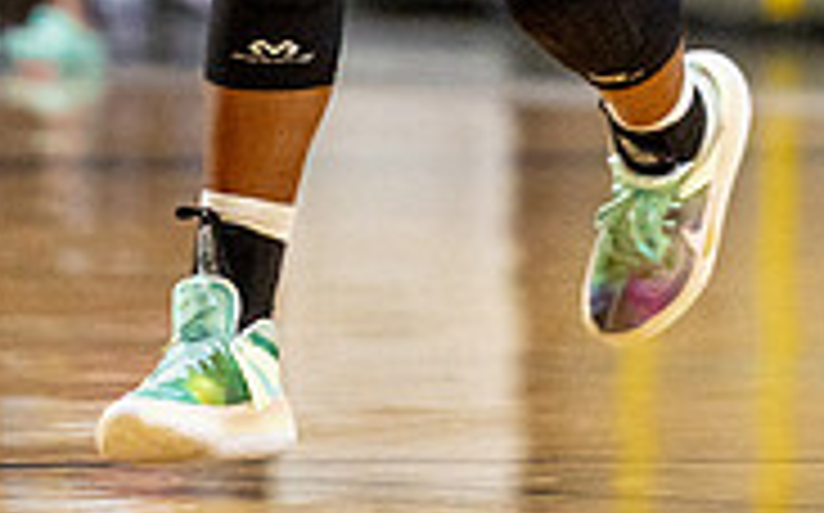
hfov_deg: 2.4
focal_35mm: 873
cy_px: -540
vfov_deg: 1.5
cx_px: 476
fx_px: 19587
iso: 2500
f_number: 2.8
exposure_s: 1/800
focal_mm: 200
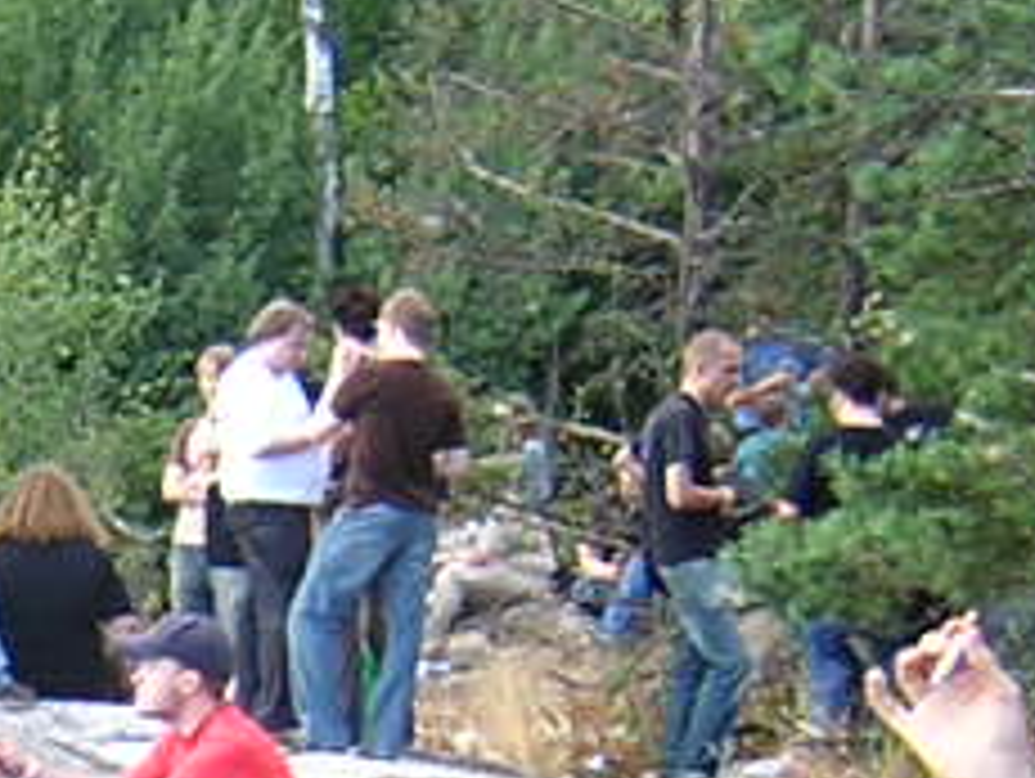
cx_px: -126
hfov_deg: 12.1
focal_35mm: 160
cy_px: 994
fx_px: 4789
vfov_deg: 9.1
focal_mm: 4.7
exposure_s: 1/85.9
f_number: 2.6
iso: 100
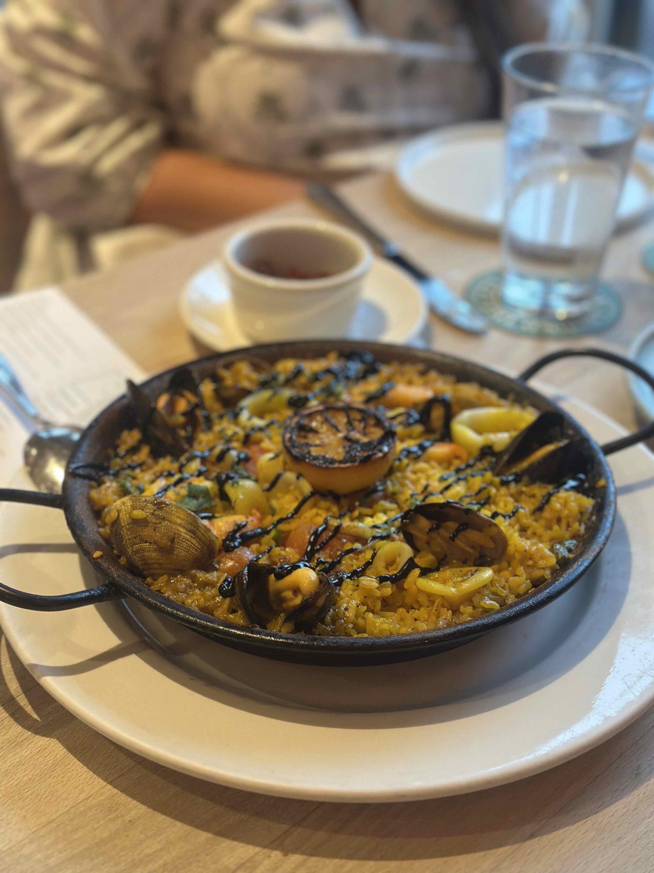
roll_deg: -1.7
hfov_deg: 30.3
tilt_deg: -33.4
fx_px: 1209
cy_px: 436
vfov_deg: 39.7
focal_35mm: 48
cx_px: 327
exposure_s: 1/40
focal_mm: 6.86
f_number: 1.78
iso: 250
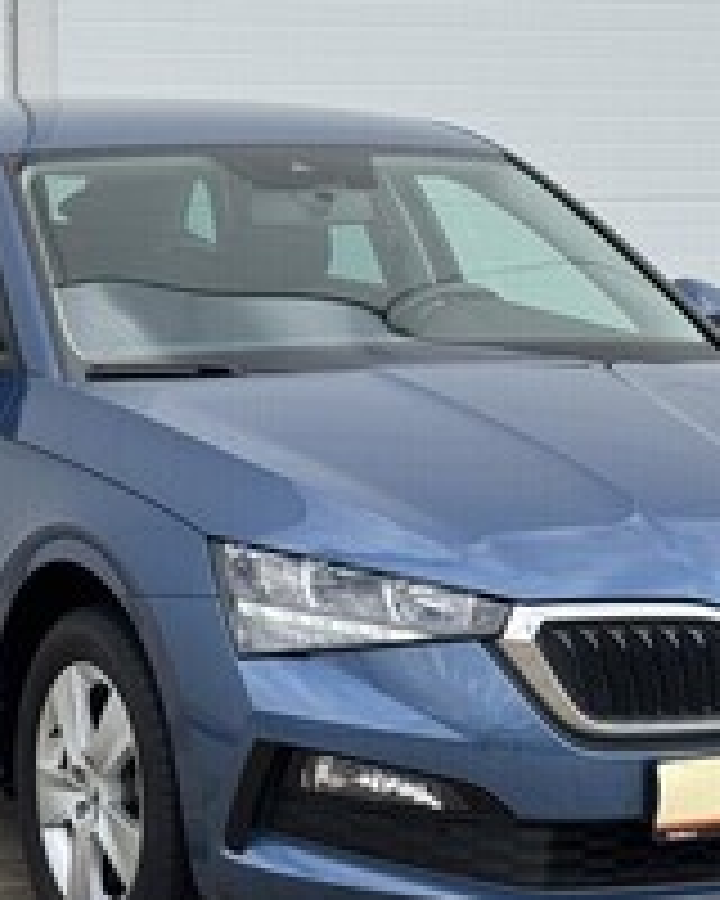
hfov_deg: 12.0
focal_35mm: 129
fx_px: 3436
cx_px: 338
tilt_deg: -4.7
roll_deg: +0.5
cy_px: 457
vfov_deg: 14.9
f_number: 1.78
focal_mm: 6.76
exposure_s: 1/1637
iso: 64
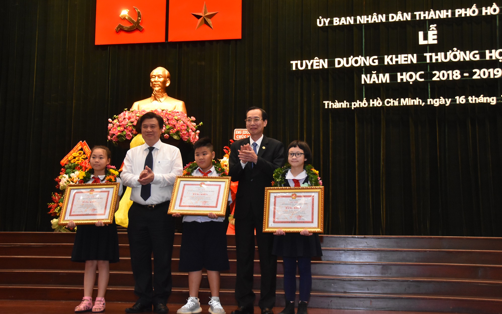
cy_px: 163
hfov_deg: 46.2
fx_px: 588
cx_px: 252
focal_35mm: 43
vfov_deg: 29.9
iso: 2200
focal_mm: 28
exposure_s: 1/125
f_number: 4
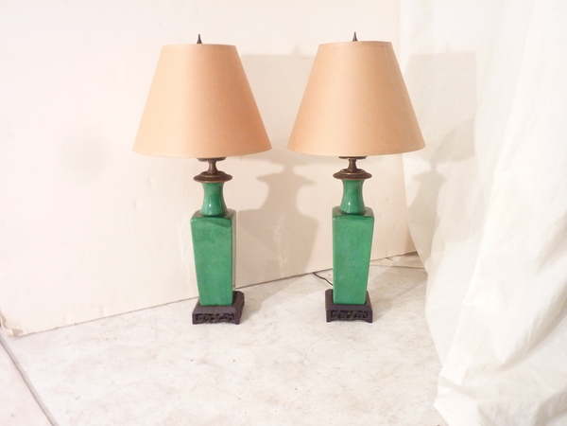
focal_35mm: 30
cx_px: 284
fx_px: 491
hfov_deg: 60.0
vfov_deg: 46.8
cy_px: 213
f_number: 3.4
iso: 400
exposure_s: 1/8
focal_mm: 5
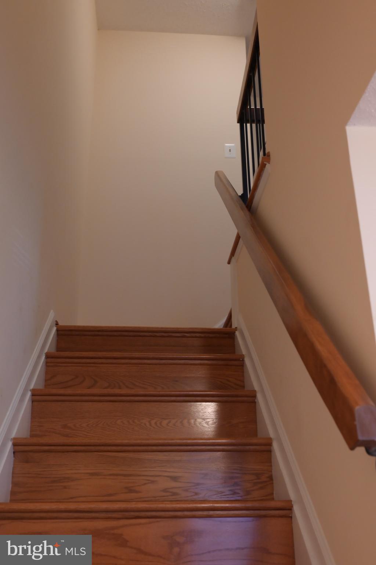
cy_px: 282
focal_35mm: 35
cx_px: 188
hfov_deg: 37.9
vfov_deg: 54.4
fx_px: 548
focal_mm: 35
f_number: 5.6
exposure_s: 1/60
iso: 4000
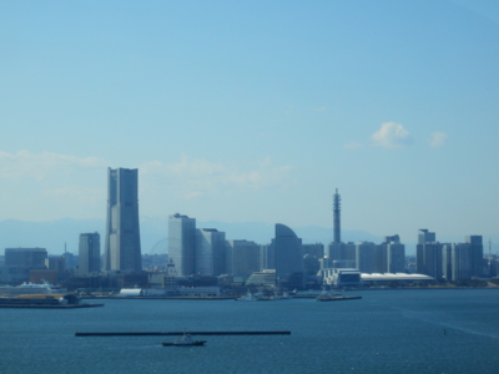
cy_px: 187
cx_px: 250
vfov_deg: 15.2
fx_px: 1398
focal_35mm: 97
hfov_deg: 20.2
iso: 80
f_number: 4.9
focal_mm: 17.3
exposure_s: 1/800
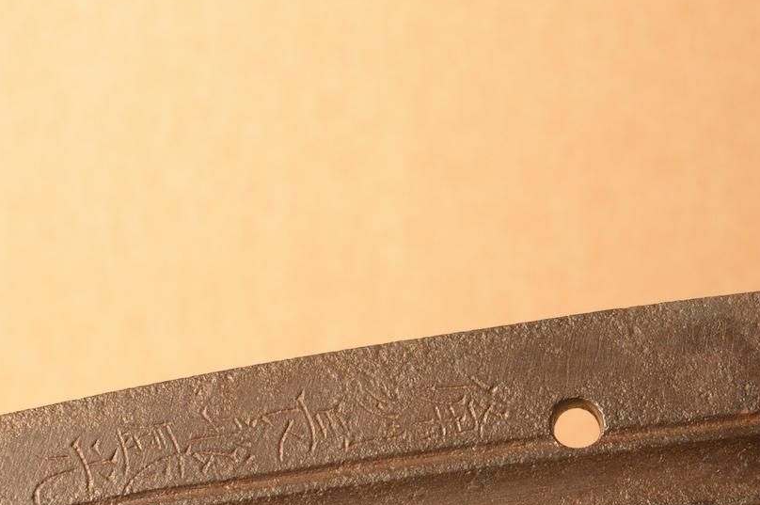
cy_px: 426
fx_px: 3838
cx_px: 399
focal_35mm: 182
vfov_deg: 7.5
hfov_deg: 11.3
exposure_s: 1/1.6
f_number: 11
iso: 400
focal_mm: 70
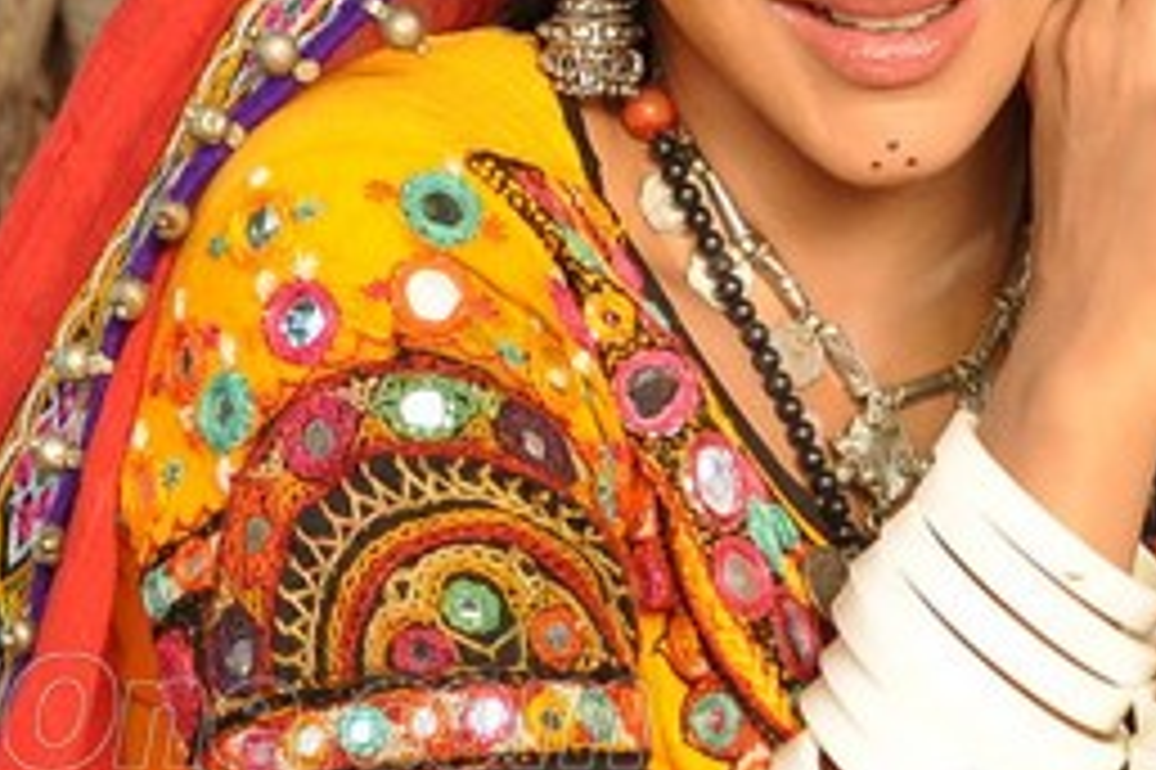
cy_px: 581
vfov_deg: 4.6
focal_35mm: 299
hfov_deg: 6.9
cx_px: 616
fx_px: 9595
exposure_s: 1/200
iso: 320
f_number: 5.6
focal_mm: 50
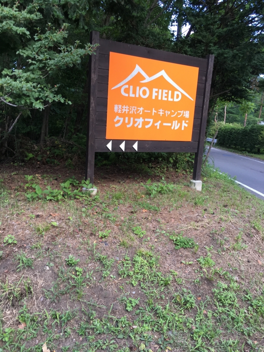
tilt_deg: -12.2
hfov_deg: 48.2
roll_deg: -6.1
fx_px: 295
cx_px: 132
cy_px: 176
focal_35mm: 29
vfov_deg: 61.7
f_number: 2.2
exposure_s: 1/120
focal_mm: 4.15
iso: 32
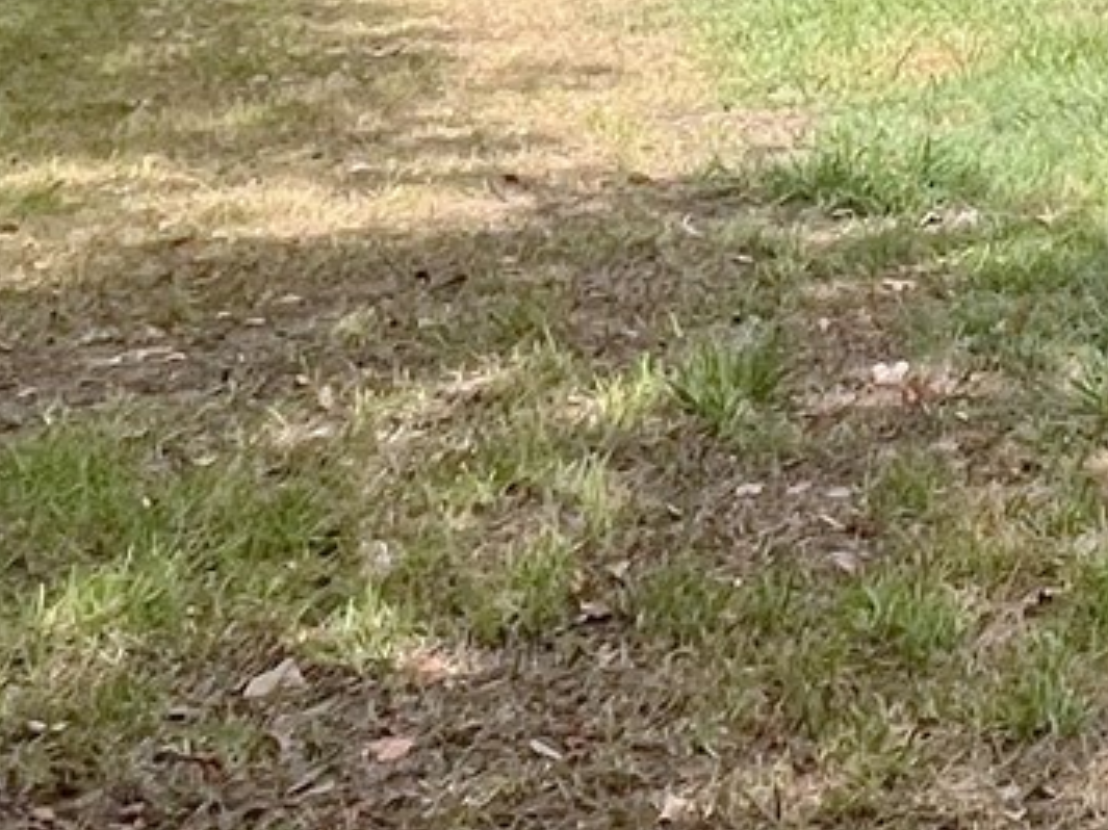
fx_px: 2400
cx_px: 1767
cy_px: -711
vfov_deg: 16.2
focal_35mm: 75
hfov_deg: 21.0
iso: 32
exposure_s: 1/2481
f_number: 1.8
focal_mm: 1.57
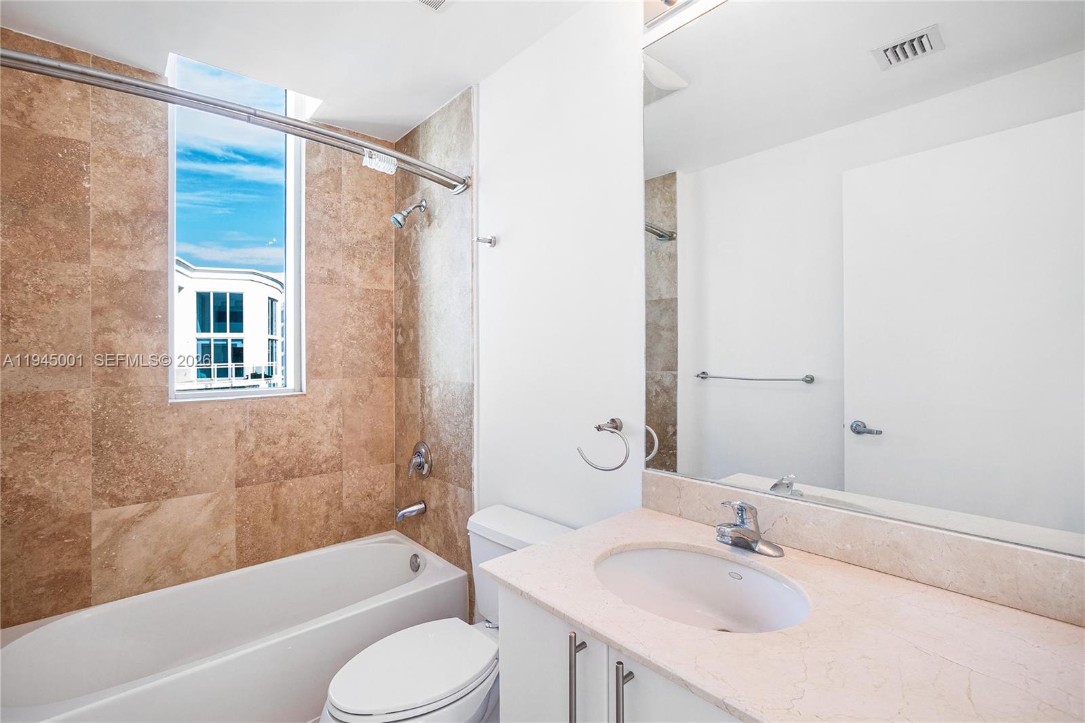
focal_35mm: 16
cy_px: 362
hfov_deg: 96.7
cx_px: 542
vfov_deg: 73.7
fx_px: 482
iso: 100
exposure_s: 1/25
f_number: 4.5
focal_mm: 8
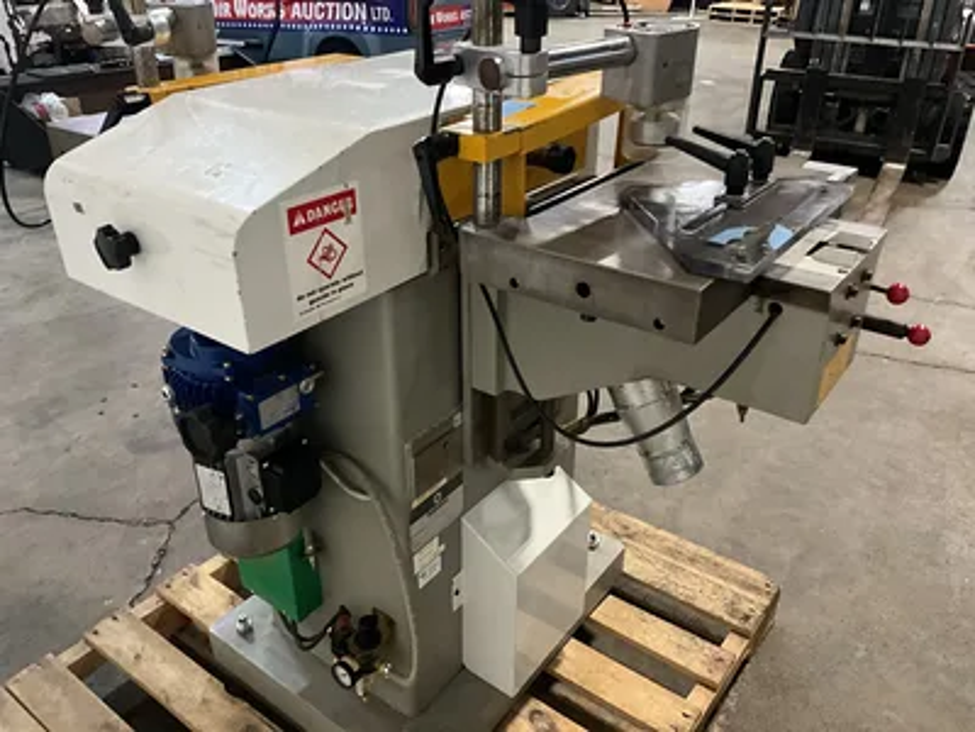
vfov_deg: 48.2
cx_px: 488
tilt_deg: -28.9
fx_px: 817
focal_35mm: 29
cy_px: 366
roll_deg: -1.2
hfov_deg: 61.7
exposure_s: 1/30
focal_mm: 3
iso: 320
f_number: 1.8
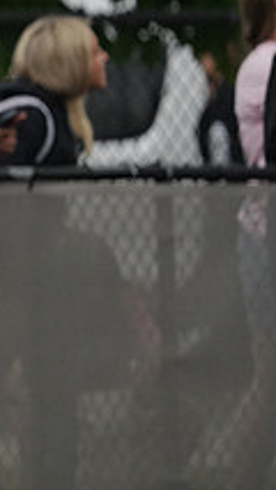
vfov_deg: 1.3
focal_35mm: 1709
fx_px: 22209
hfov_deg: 0.7
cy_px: 68
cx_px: -380
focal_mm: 600
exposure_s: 1/5000
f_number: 6.3
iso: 2500
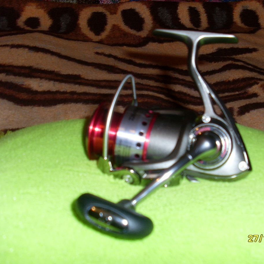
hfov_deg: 37.2
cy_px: 132
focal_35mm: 45
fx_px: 388
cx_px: 171
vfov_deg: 37.6
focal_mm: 6.3
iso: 100
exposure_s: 1/45
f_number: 3
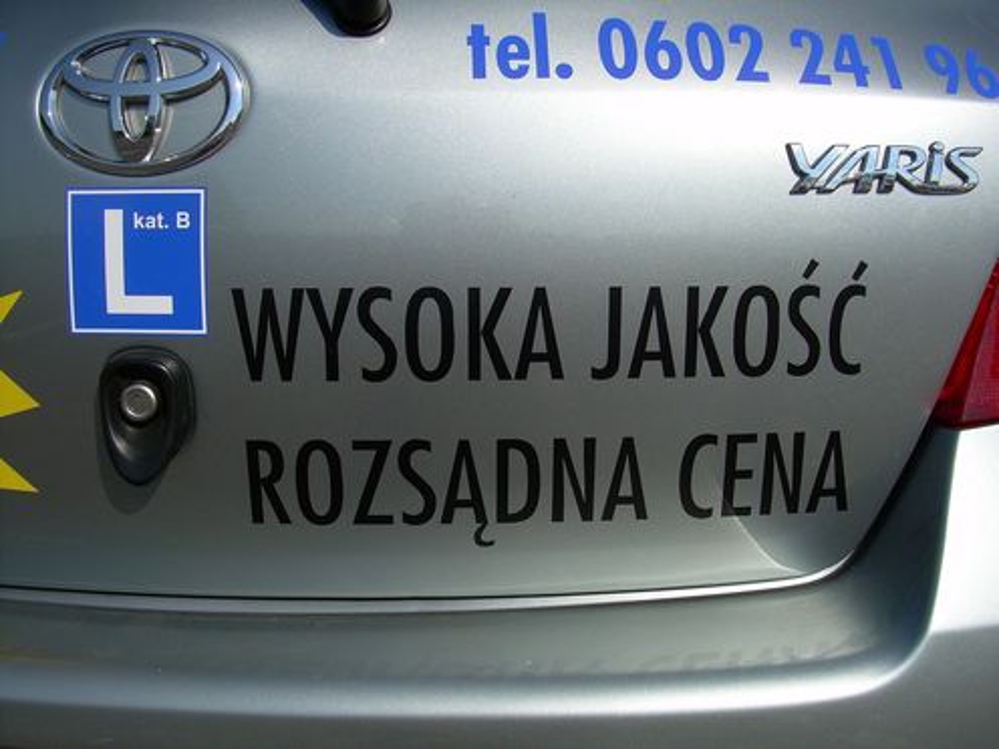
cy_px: 374
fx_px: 1097
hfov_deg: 49.0
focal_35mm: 38
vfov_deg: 37.7
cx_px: 500
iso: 50
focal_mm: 6.3
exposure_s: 1/841
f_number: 4.6
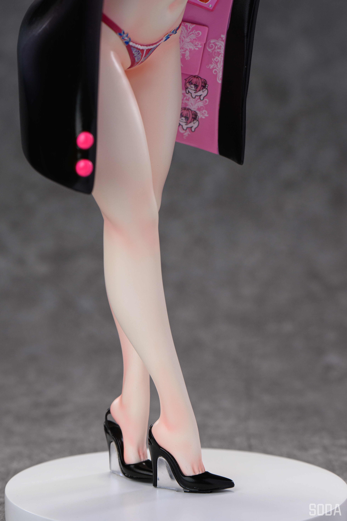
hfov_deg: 10.5
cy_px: 260
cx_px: 174
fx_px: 1880
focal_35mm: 130
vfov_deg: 15.8
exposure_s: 1/125
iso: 320
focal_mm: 87
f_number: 8
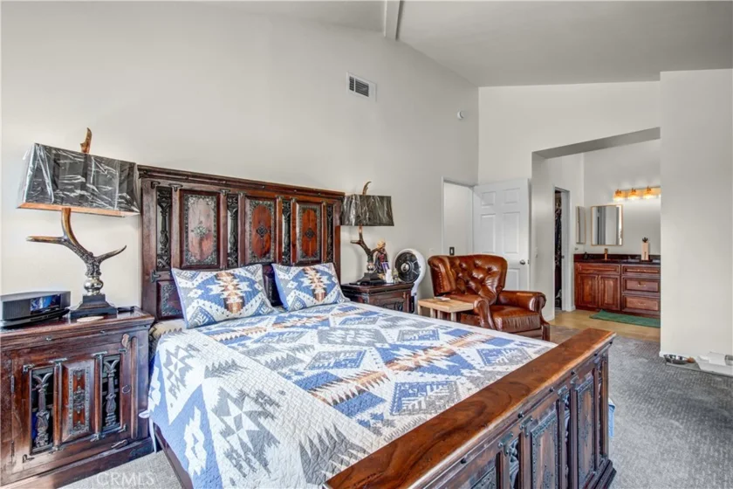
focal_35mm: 15
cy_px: 244
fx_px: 305
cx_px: 366
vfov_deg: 77.3
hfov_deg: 100.4
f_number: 8
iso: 400
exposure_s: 1/15
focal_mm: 10
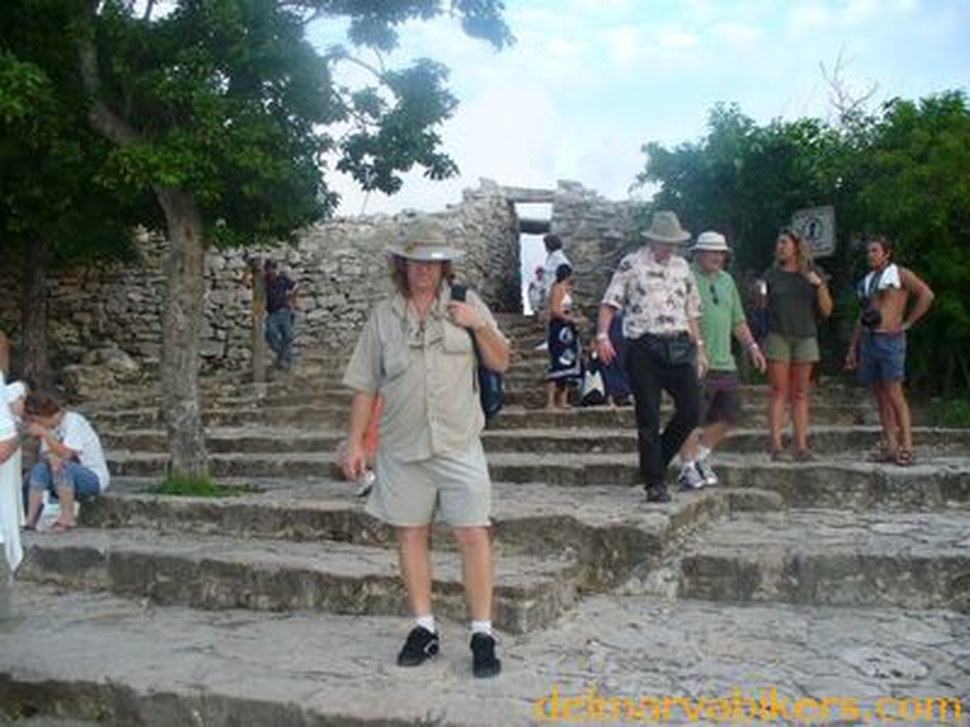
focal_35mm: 37
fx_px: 1037
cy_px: 364
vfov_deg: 38.7
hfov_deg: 50.1
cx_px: 485
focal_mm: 6.1
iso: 80
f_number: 2.8
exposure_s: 1/100
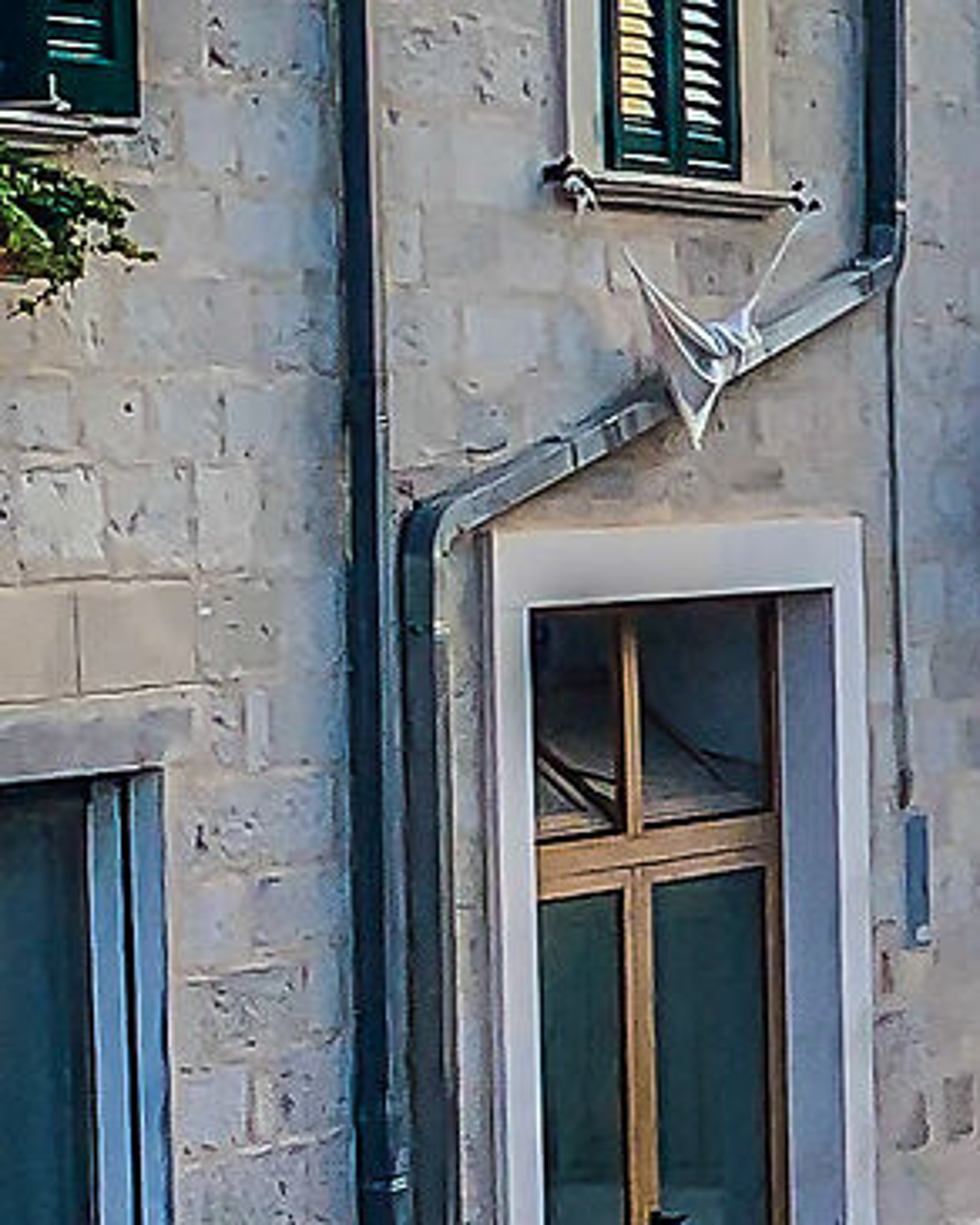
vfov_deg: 11.5
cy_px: 1047
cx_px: 2430
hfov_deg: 8.4
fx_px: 6055
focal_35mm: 167
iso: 25
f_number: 1.8
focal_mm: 4.25
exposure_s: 1/1266
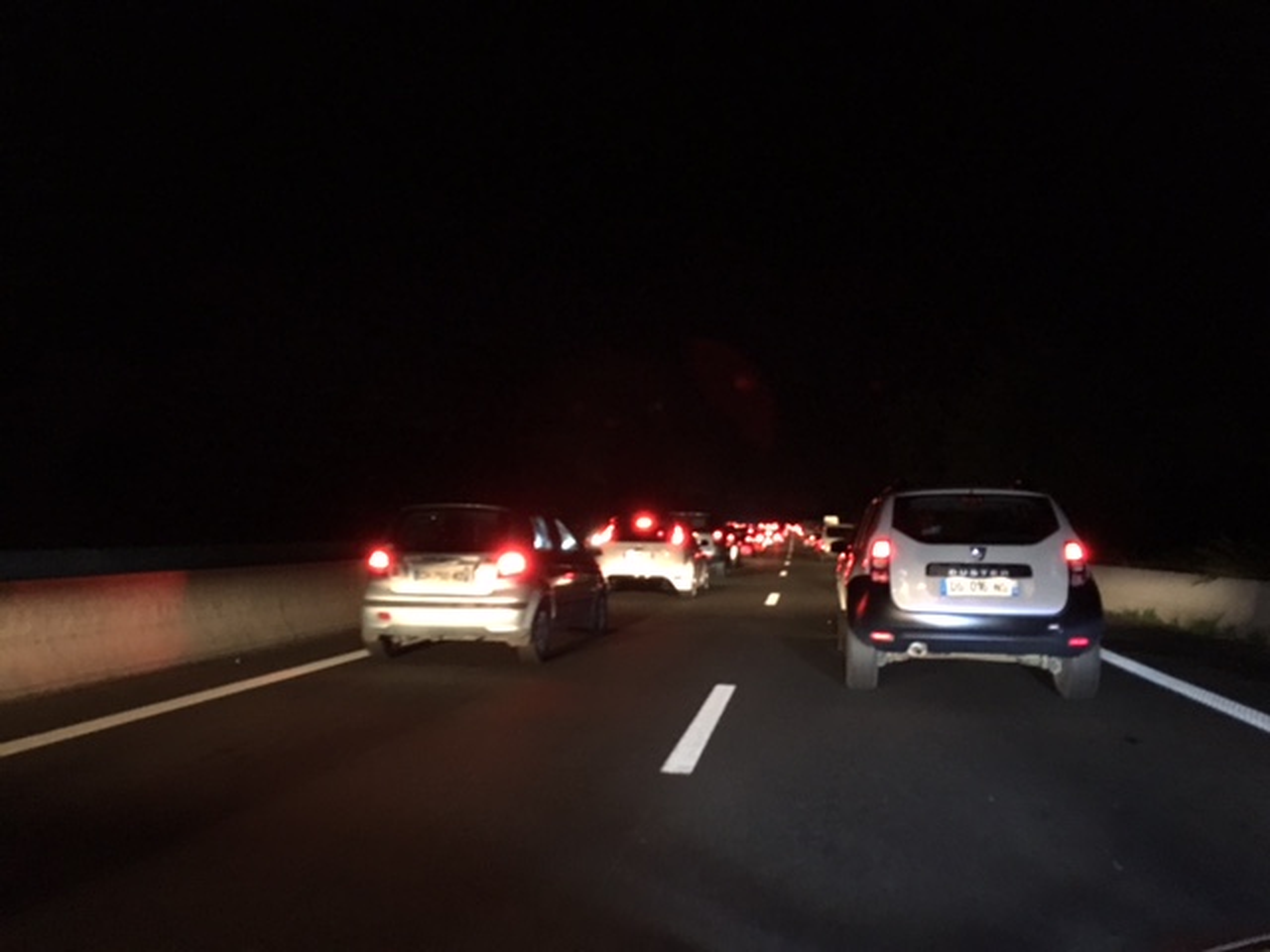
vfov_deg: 48.2
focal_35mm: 29
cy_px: 476
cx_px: 635
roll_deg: -0.8
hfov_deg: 61.7
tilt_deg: +2.6
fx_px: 1064
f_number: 2.2
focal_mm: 4.15
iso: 250
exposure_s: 1/17
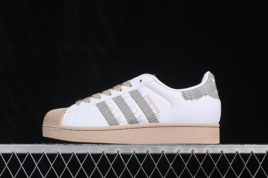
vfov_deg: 18.2
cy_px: 89
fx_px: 558
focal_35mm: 75
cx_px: 134
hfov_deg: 27.0
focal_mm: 50
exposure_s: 1/80
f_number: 8
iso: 160
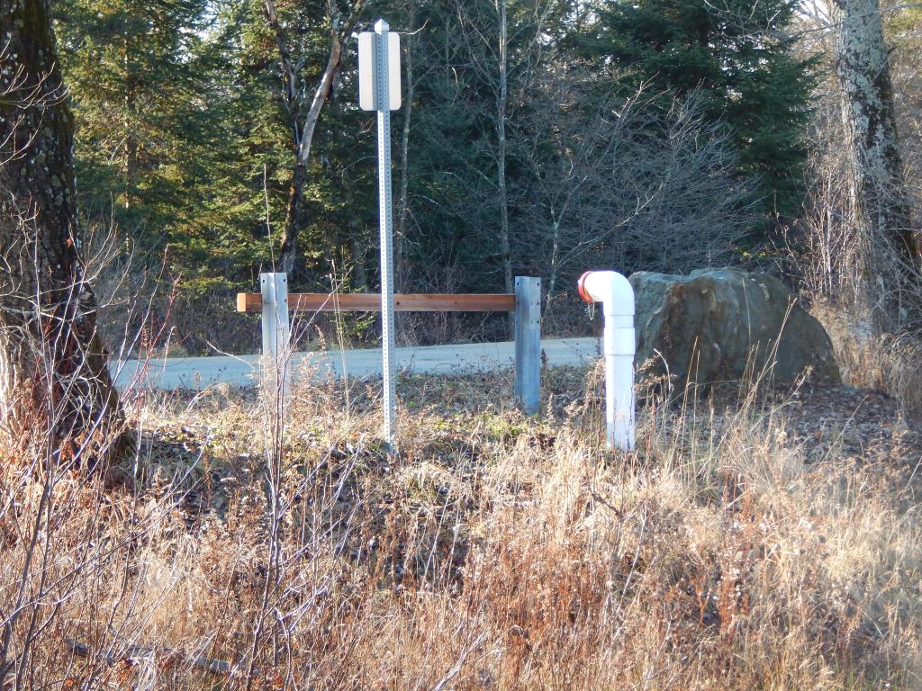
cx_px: 461
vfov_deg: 11.3
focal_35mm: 131
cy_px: 346
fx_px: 3489
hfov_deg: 15.1
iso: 125
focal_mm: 23.4
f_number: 4.8
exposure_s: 1/80
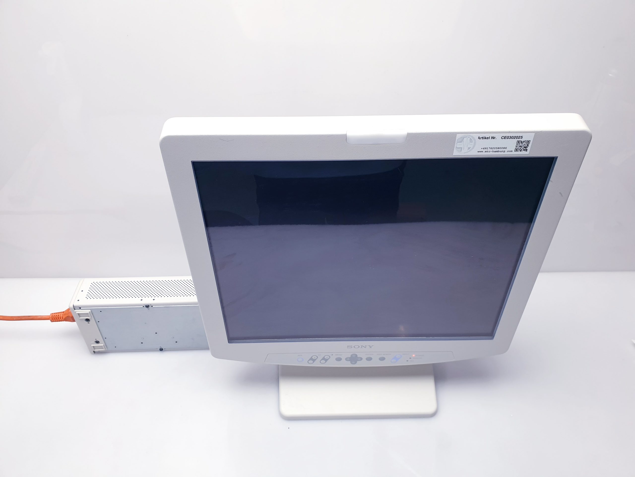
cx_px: 318
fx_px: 477
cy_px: 238
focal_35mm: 26
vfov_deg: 53.1
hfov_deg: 67.3
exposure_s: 1/50
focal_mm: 4.3
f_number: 2.4
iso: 64
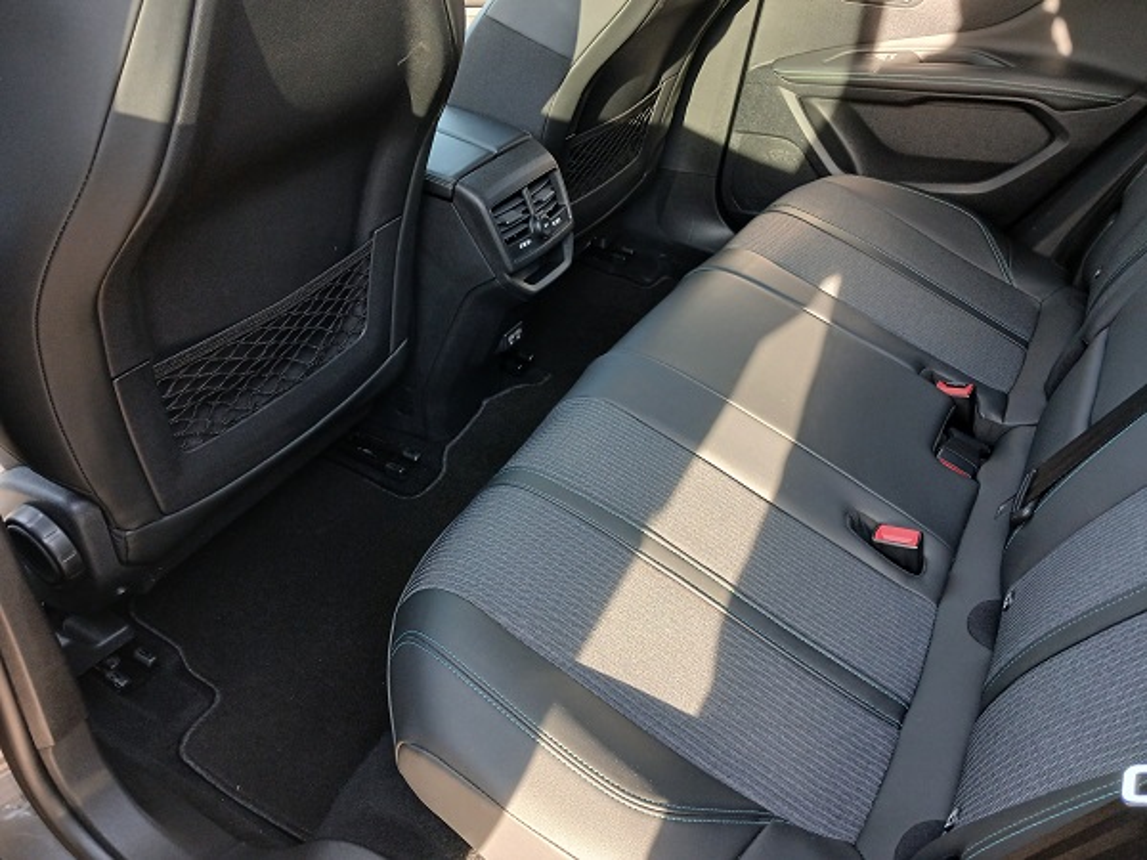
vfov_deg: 51.4
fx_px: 895
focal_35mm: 27
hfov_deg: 65.3
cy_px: 430
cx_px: 574
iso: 125
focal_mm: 3.98
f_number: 1.8
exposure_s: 1/50
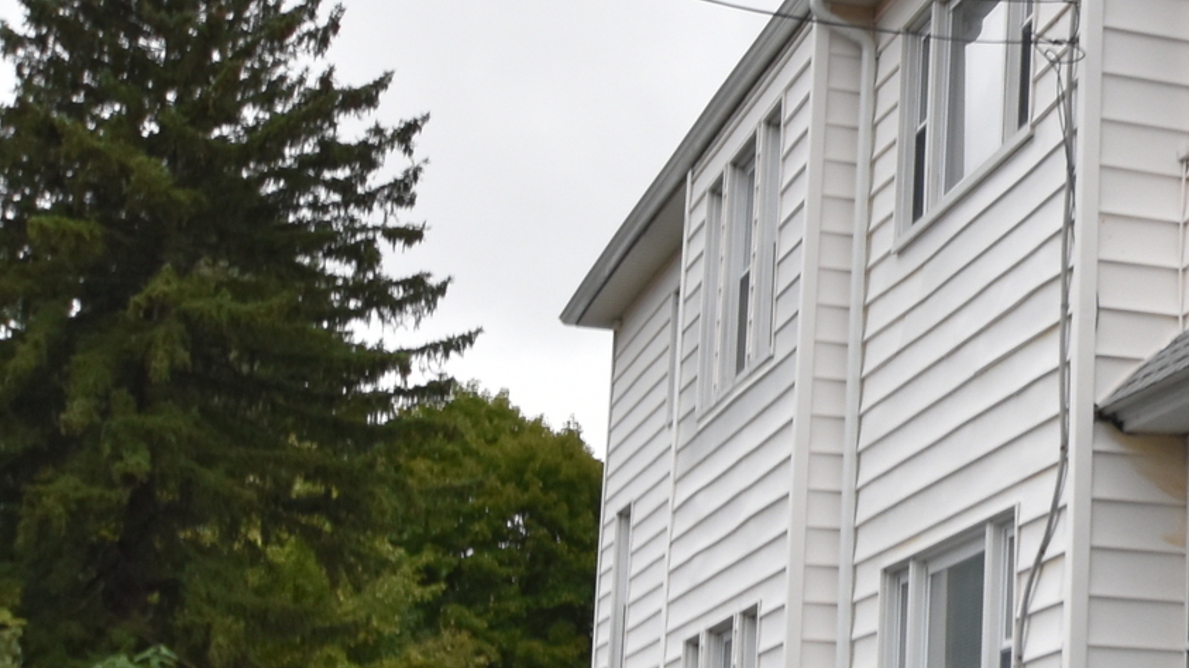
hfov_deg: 21.3
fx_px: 2708
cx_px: 1721
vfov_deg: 14.0
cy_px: 488
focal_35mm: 86
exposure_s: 1/200
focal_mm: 15
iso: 400
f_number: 7.1
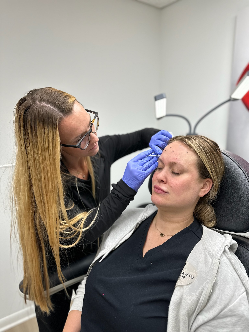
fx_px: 230
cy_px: 166
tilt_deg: -12.8
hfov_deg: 56.8
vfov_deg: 71.6
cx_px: 124
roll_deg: -0.6
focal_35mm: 24
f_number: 1.78
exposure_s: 1/120
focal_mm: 6.86
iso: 100
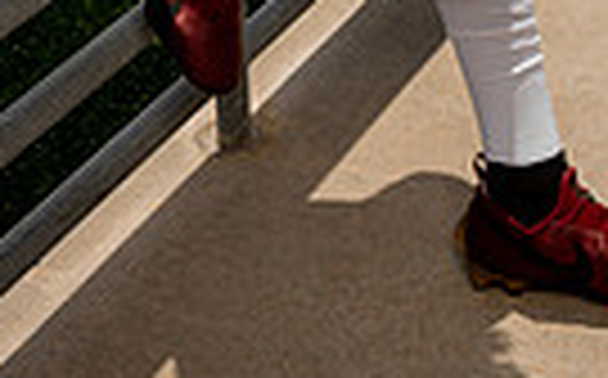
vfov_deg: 9.5
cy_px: -585
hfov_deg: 17.5
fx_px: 1969
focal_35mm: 119
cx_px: 428
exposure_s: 1/200
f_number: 6.3
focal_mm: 35
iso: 50
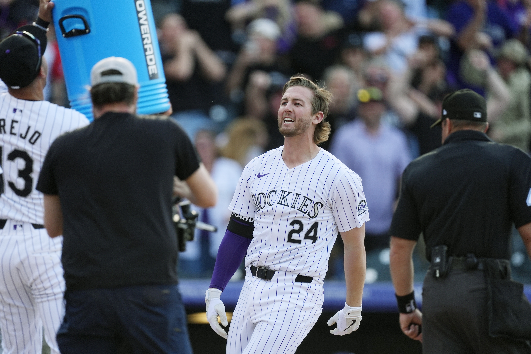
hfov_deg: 3.4
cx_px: 266
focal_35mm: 600
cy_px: 177
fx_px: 8849
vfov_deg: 2.3
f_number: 4
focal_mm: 600
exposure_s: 1/640
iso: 400
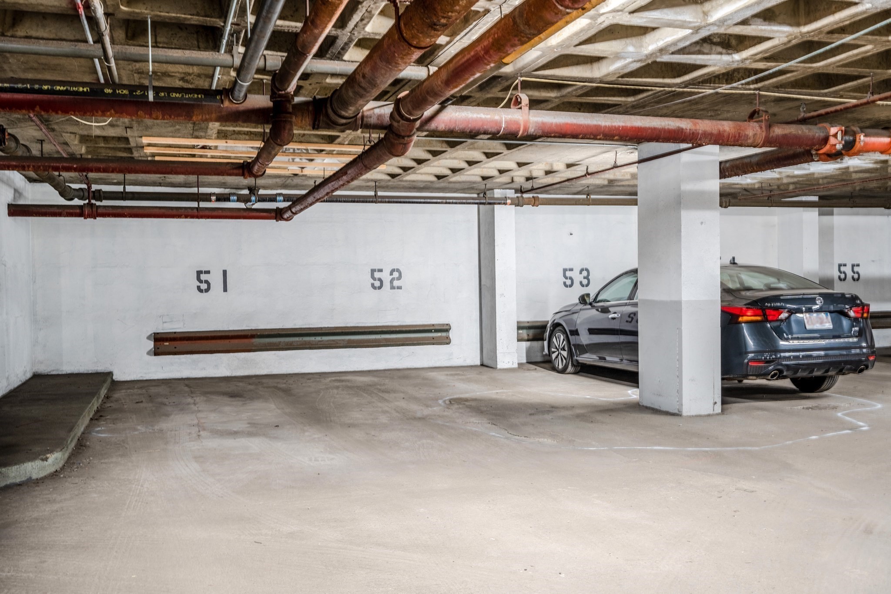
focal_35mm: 34
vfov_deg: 38.9
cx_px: 446
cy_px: 297
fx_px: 841
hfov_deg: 55.8
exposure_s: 1/10
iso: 250
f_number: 7.1
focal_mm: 34
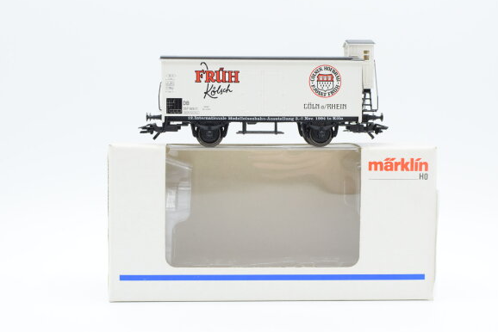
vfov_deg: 24.9
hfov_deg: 36.5
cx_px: 252
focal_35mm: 55
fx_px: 755
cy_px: 166
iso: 320
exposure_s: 1/125
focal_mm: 35
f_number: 8
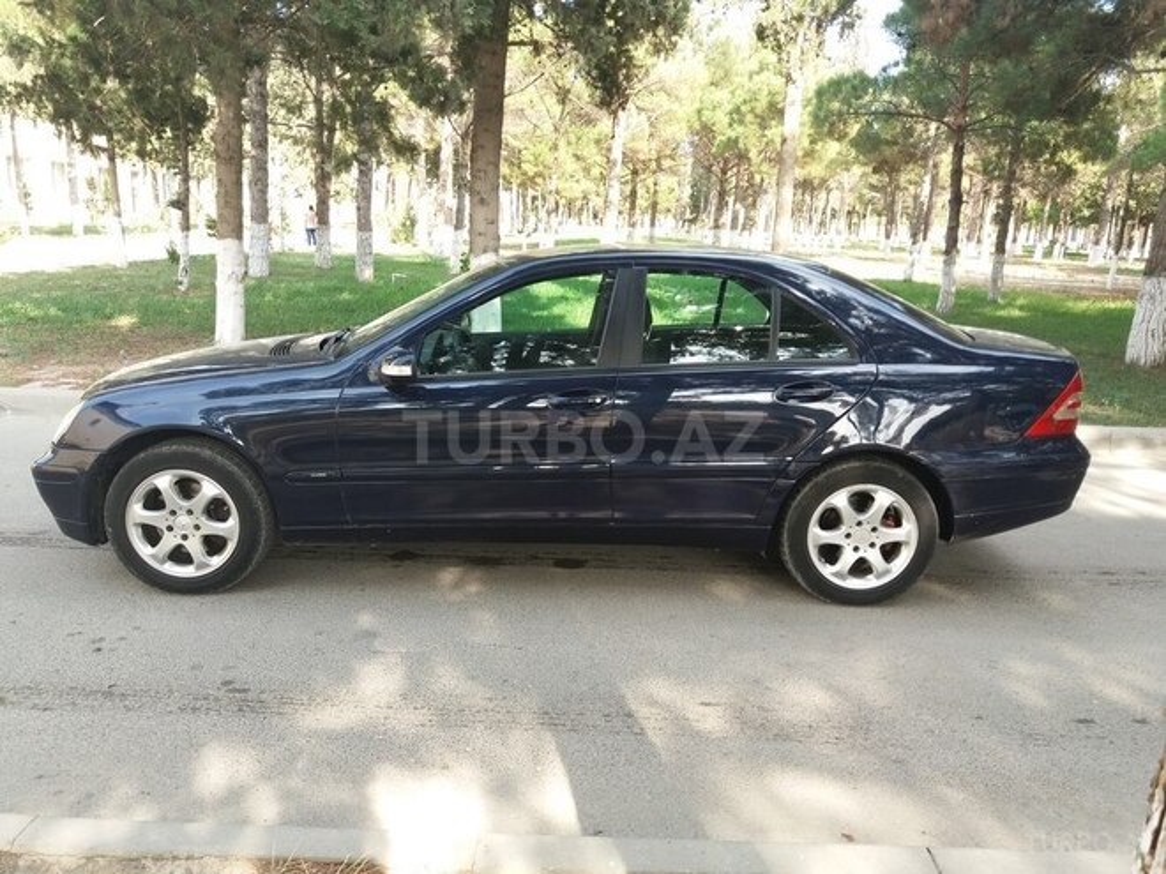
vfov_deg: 49.7
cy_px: 437
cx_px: 583
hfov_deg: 63.4
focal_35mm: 28
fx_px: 943
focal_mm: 3.7
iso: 64
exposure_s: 1/154
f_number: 1.9
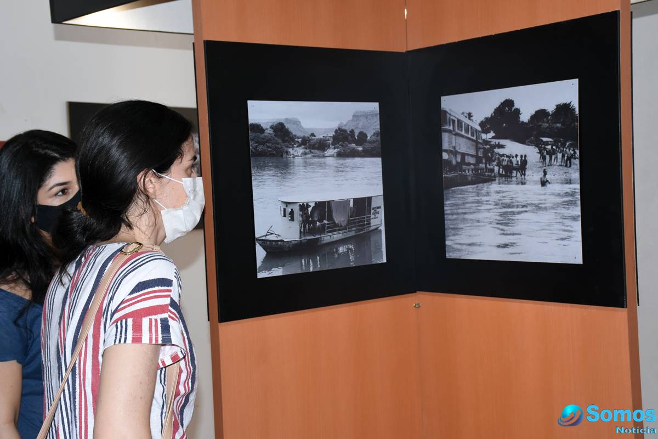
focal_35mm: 57
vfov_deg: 23.8
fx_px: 1042
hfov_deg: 35.1
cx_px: 329
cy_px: 220
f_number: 8
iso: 1000
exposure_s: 1/100
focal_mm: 38
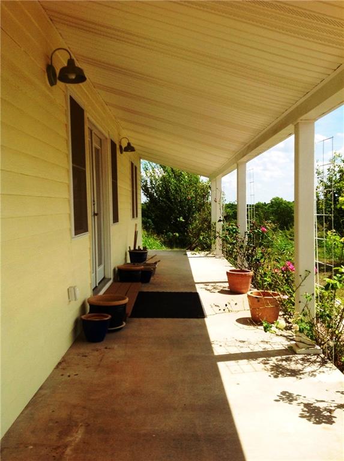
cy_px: 230
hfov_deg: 40.6
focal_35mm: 35
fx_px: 465
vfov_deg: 52.7
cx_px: 172
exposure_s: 1/2326
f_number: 2.4
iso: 80
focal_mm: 4.28
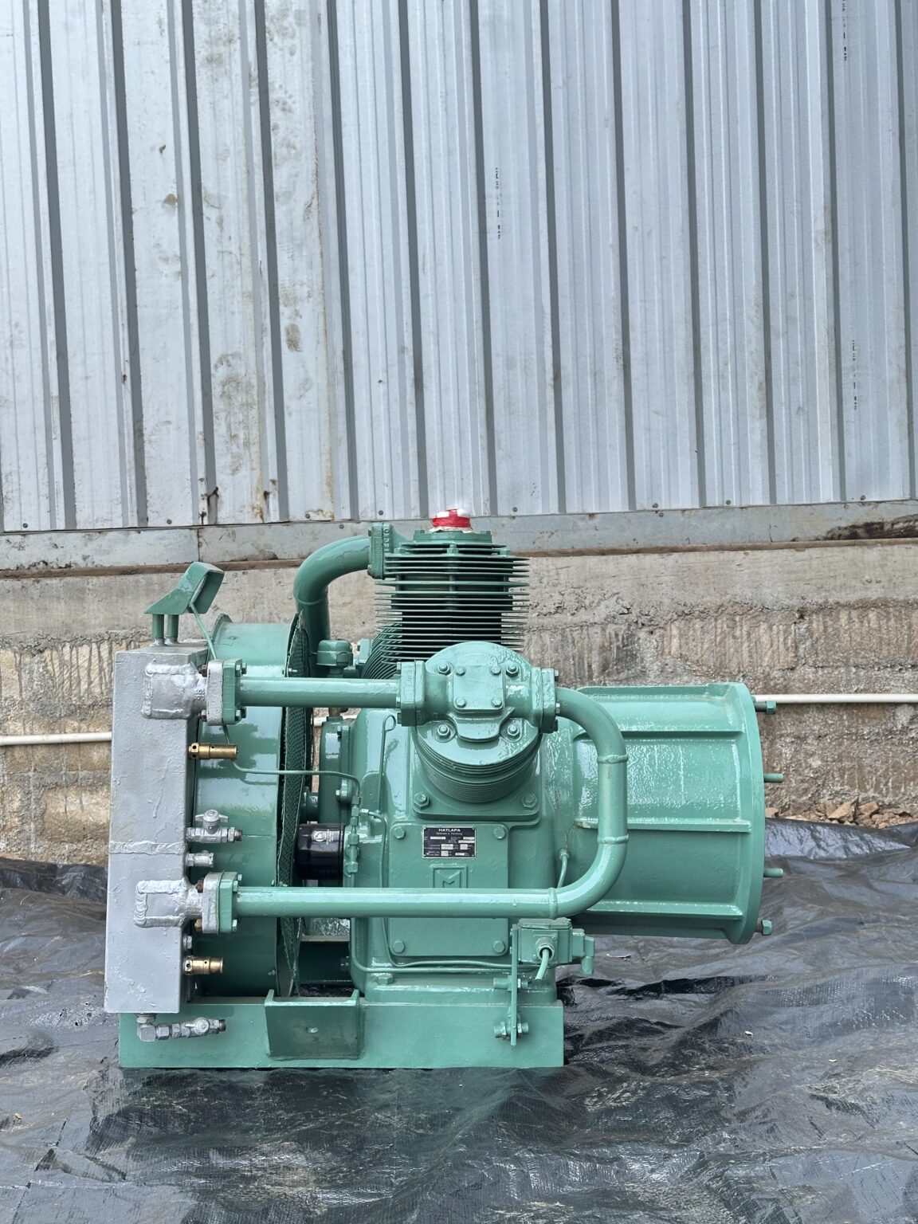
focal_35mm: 48
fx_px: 1697
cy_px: 612
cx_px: 459
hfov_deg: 30.3
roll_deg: +2.0
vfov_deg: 39.7
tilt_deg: +0.1
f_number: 1.78
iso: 64
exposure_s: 1/308
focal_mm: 6.86
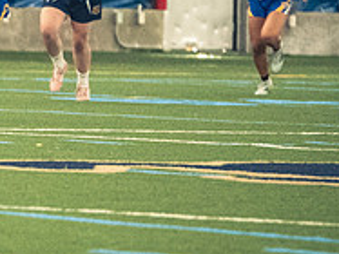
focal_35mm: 896
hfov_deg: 2.2
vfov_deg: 1.7
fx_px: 8769
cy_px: 36
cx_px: -127
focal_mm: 200
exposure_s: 1/500
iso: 12800
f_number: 2.8
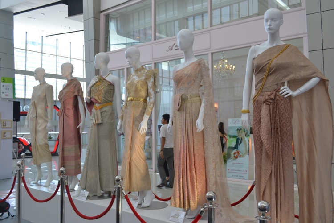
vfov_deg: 40.0
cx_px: 167
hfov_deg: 57.2
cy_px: 112
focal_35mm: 33
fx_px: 306
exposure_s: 1/100
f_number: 5.6
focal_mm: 22
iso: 400
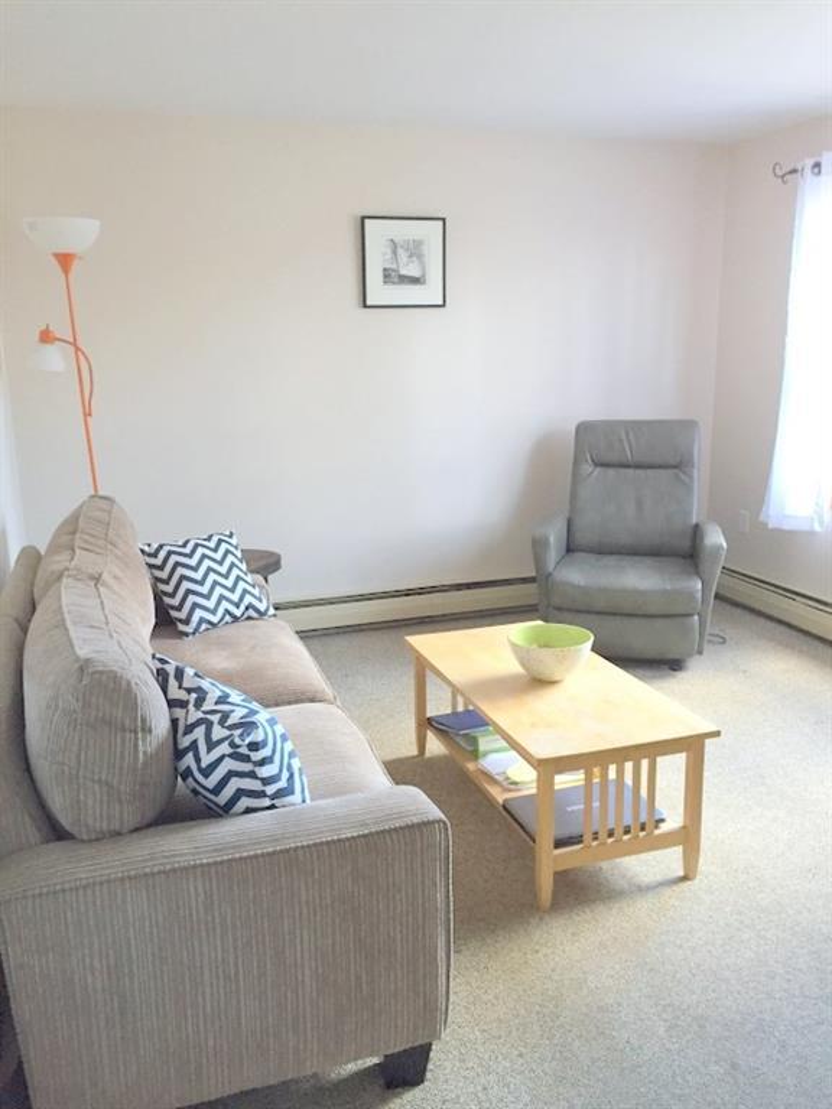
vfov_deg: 61.7
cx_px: 416
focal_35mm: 29
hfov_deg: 48.2
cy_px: 554
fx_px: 929
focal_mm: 4.15
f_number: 2.2
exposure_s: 1/30
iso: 125
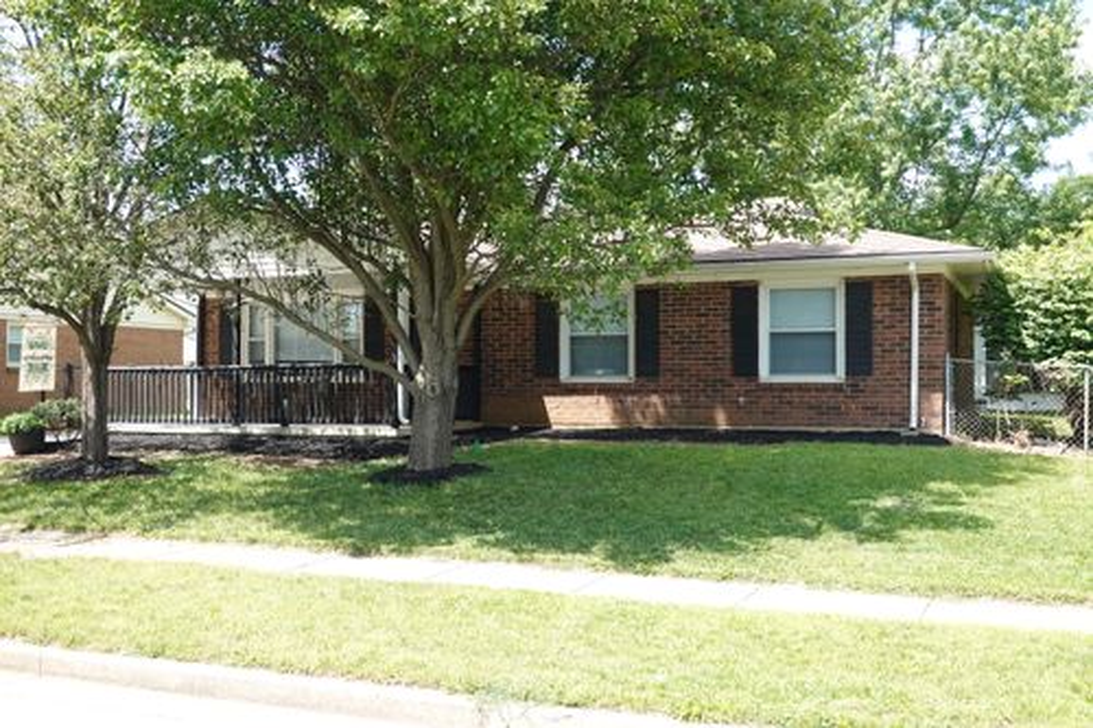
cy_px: 364
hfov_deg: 48.5
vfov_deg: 33.4
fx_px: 1214
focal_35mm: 40
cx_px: 546
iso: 100
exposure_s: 1/100
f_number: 4
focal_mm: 14.69
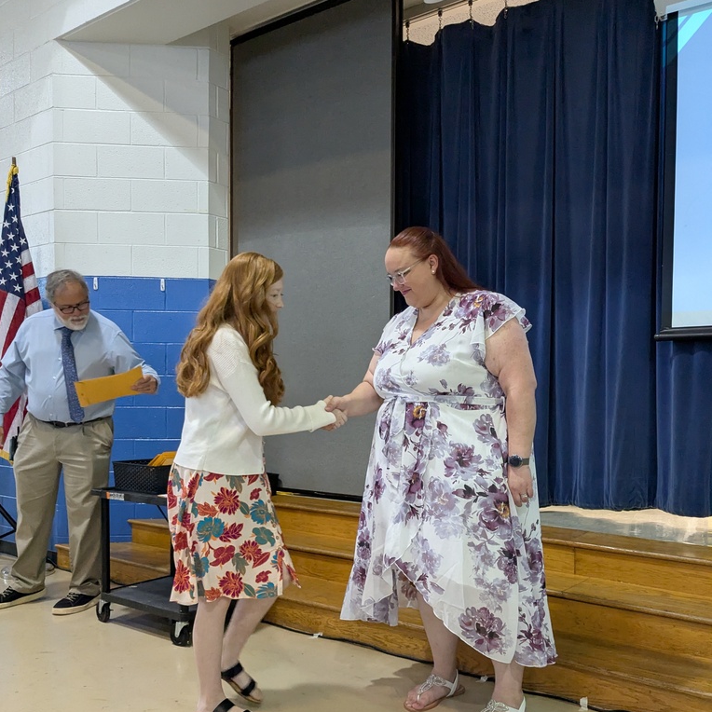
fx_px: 745
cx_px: 356
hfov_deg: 51.1
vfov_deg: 50.9
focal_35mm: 32
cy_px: 410
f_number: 1.73
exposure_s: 1/120
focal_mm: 4.38
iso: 546
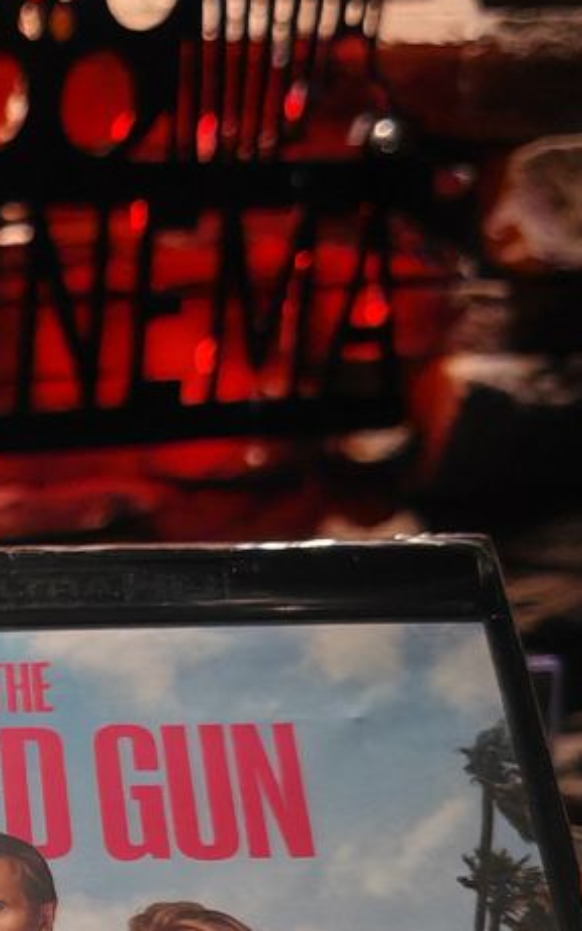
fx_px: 2183
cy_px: 977
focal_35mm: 86
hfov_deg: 13.5
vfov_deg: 22.9
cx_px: -489
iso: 200
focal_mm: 5.4
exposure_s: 1/100
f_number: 1.6
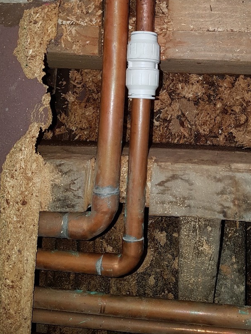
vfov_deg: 46.3
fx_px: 377
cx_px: 186
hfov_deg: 36.0
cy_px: 86
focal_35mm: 39
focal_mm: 4.2
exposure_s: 1/50
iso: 40
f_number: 1.7
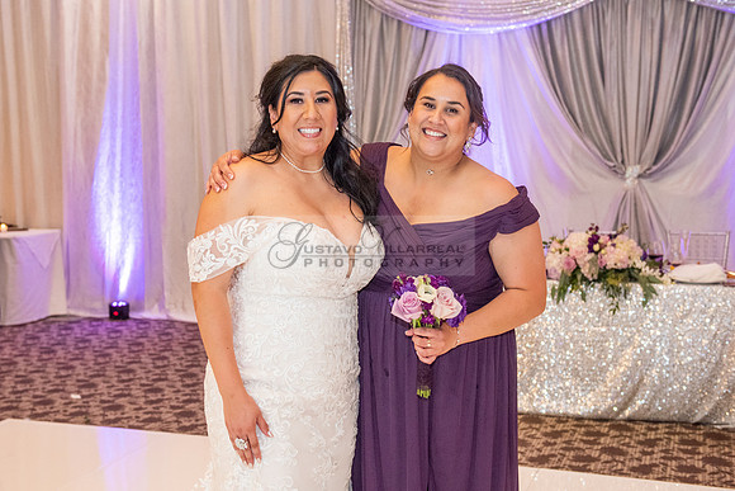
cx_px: 335
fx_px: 1057
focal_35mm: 52
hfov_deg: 38.3
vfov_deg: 26.1
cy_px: 219
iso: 1600
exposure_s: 1/160
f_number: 3.5
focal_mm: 40
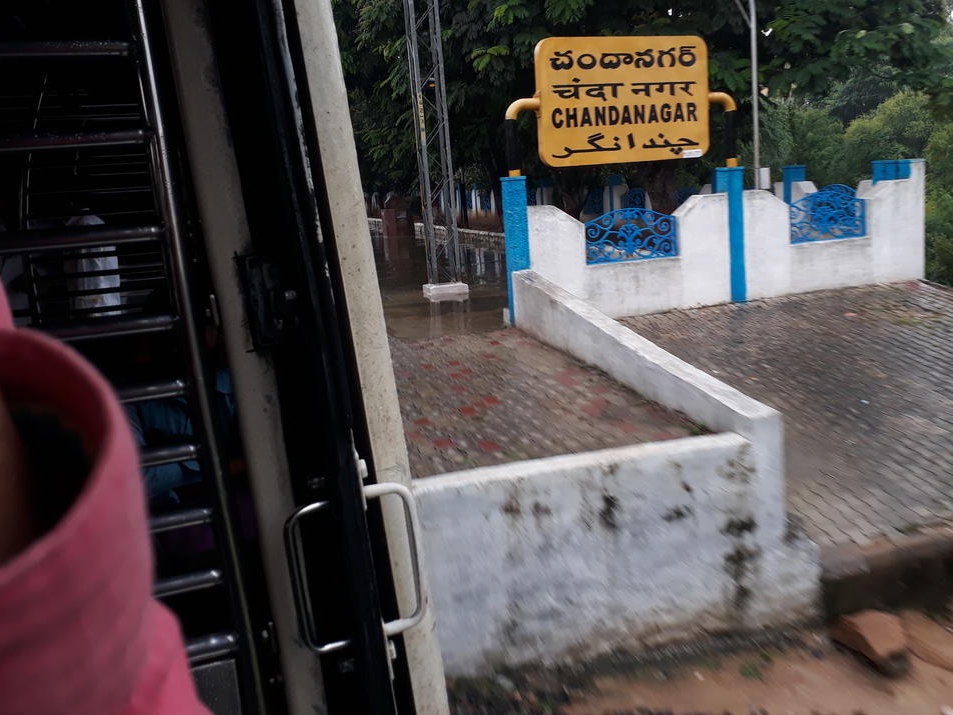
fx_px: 936
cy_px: 266
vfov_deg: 41.5
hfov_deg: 53.5
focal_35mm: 34
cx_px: 577
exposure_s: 1/105
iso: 40
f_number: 1.9
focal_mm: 3.6
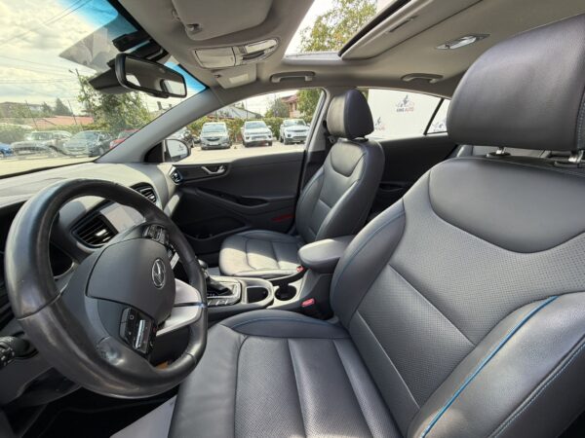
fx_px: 237
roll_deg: +2.1
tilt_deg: -22.4
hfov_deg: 102.1
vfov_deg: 85.7
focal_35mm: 14
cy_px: 219
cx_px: 292
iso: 64
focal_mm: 2.22
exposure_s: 1/146
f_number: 2.2
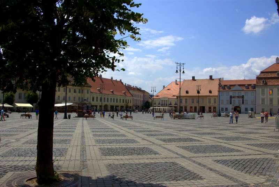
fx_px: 270
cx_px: 140
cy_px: 94
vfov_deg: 38.4
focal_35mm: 35
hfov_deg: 54.7
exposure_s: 1/500
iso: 100
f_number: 9.5
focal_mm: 23.13
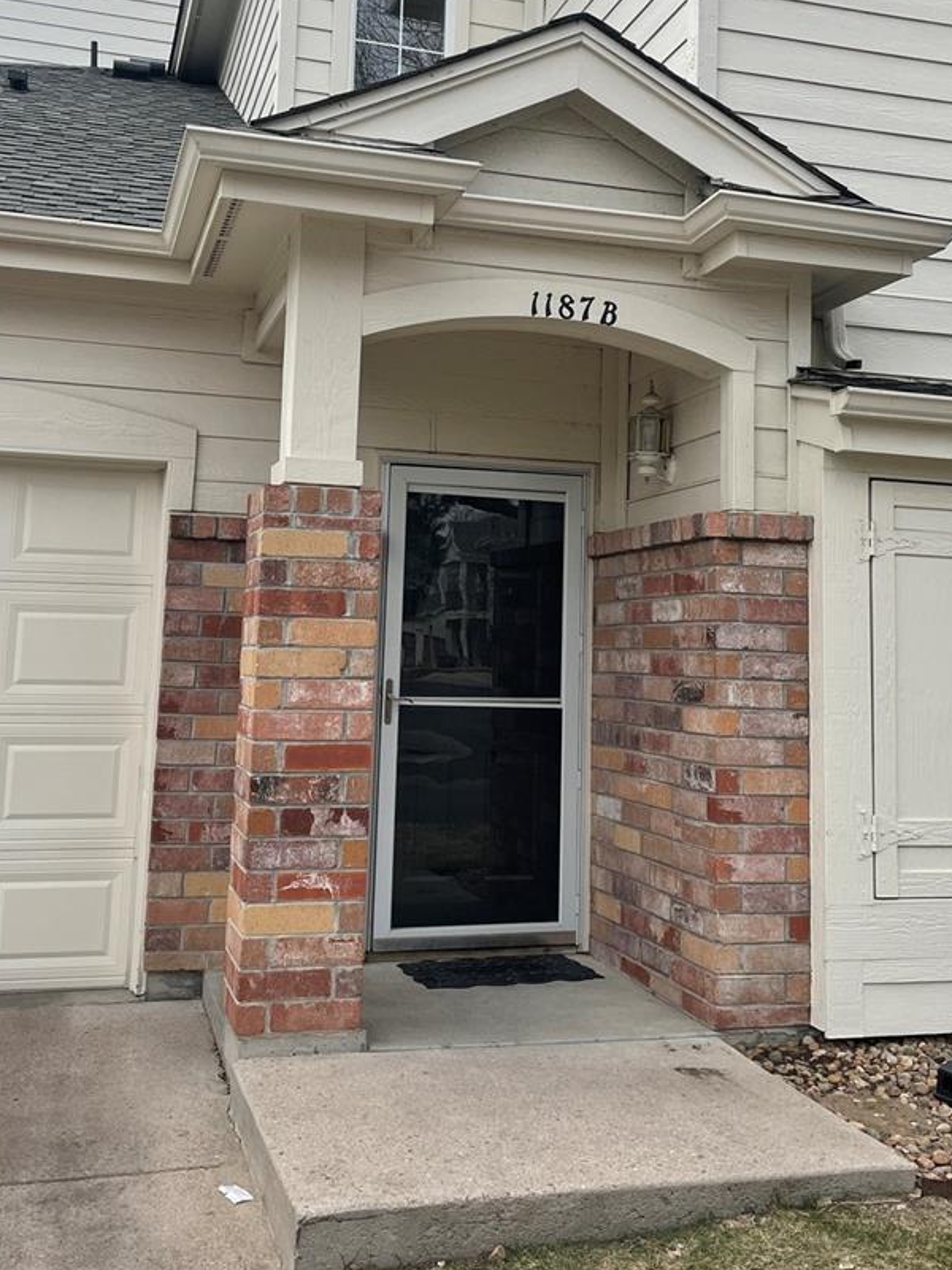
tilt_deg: +8.5
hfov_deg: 36.8
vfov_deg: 47.4
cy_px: 473
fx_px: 1430
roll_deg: -1.3
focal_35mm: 39
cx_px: 495
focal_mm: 4.2
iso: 32
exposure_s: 1/2257
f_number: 1.6
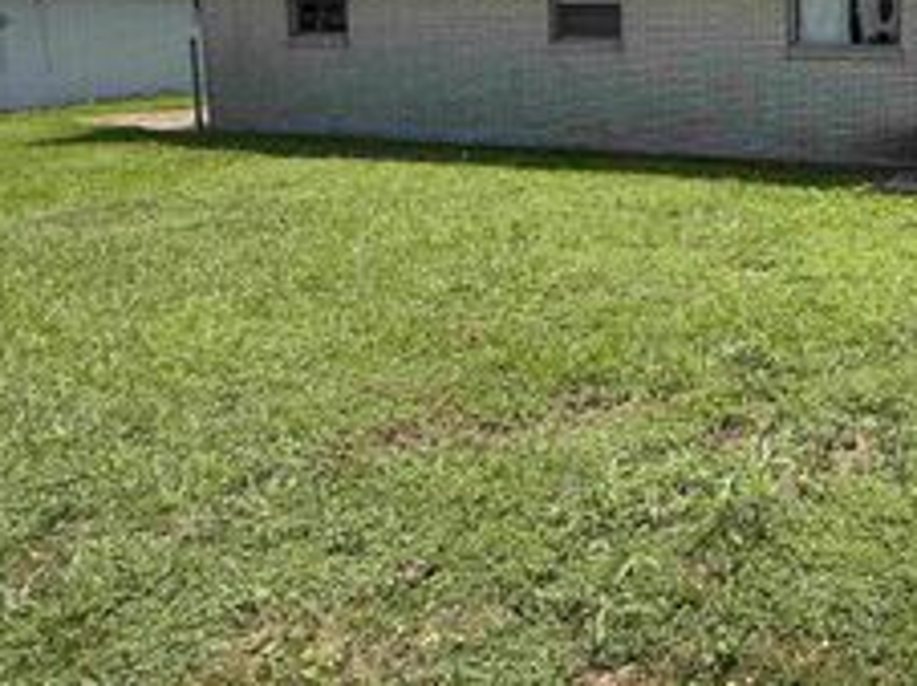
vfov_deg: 42.2
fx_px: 820
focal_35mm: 31
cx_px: 913
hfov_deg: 48.3
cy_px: 87
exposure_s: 1/830
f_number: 2.2
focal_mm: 2.22
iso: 20
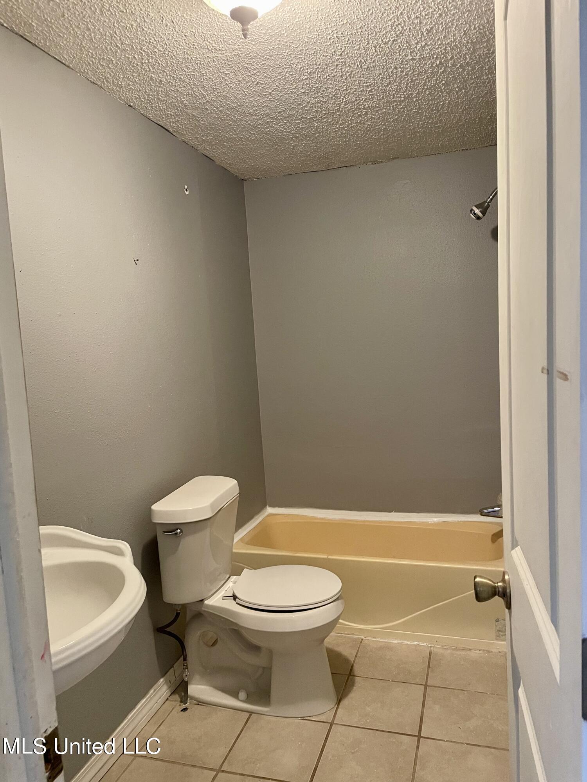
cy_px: 391
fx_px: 588
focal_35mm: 26
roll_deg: +3.5
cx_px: 294
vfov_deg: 67.3
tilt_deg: -5.5
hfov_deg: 53.1
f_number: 1.6
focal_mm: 4.2
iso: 500
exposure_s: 1/60
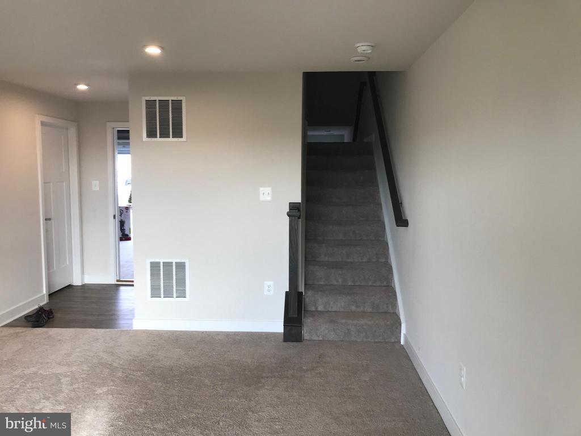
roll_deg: +0.0
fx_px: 470
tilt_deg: -3.5
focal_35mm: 28
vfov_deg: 49.7
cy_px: 218
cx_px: 290
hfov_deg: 63.4
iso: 25
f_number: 1.8
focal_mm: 3.99
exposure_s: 1/60
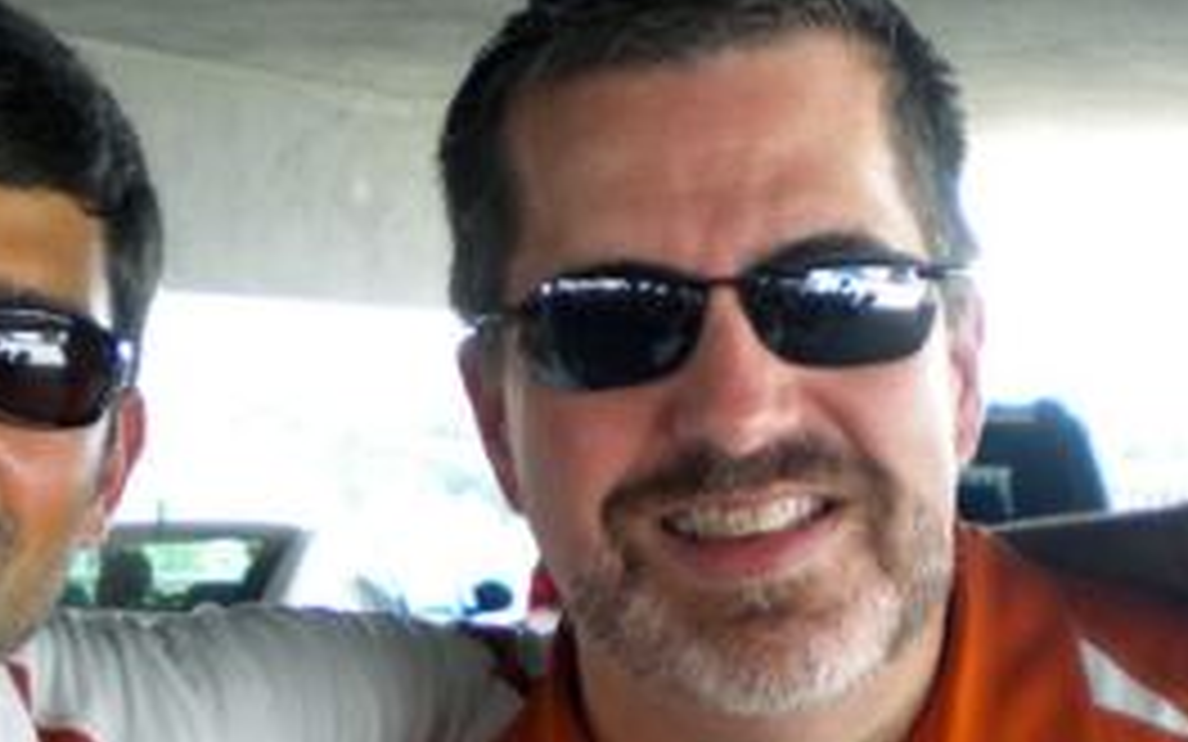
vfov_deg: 14.2
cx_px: 410
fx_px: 2914
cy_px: 818
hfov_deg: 23.0
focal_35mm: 90
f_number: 3.1
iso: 115
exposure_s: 1/59.7
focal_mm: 6.3
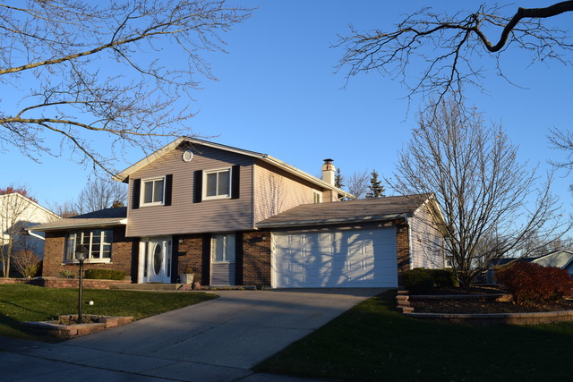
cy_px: 191
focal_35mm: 32
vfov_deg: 41.7
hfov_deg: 59.5
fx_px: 501
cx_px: 286
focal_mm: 21
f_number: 8
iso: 200
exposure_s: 1/250
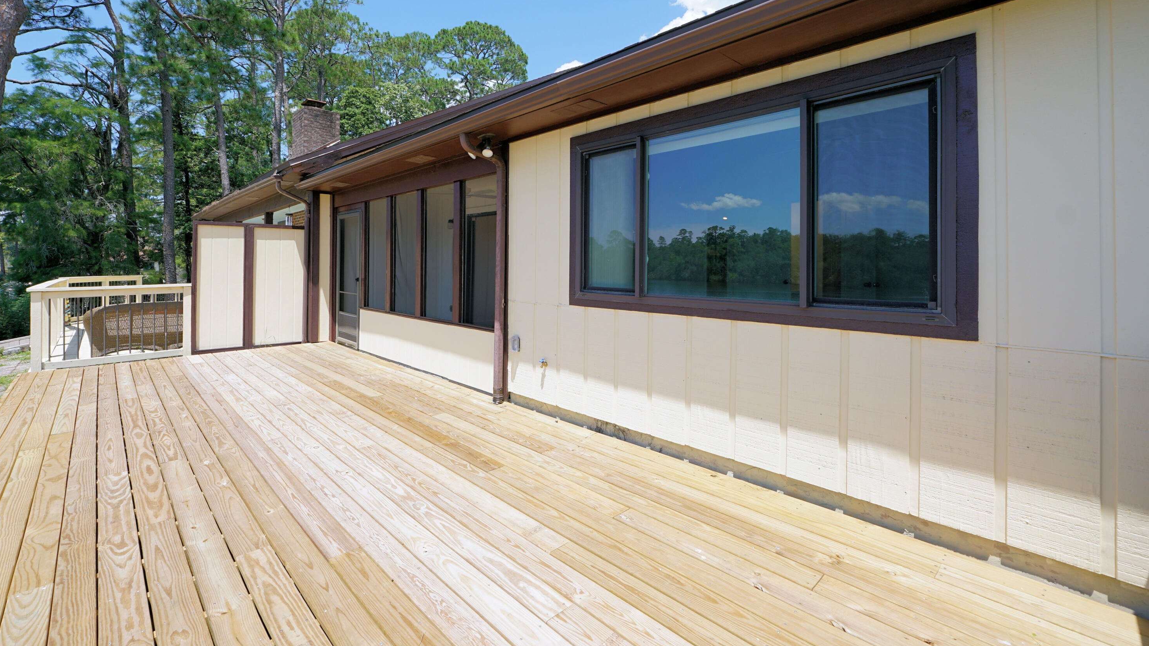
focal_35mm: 16
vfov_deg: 66.5
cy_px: 263
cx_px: 568
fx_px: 487
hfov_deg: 99.4
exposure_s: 1/200
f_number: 7.1
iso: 100
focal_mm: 10
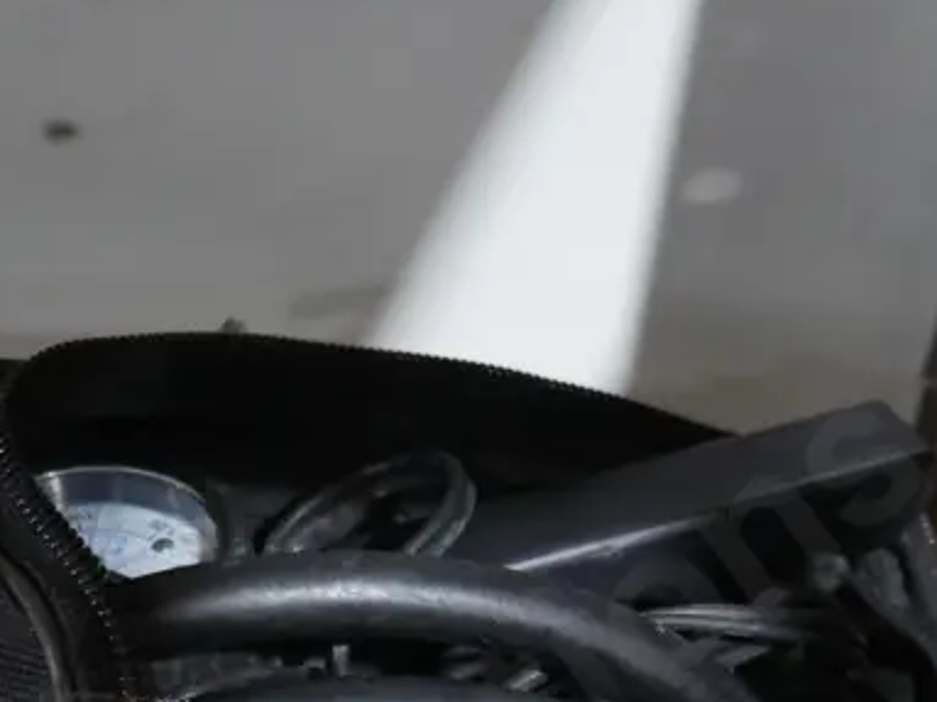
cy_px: 833
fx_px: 2462
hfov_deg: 21.5
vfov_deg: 15.6
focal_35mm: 91
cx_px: 372
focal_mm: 17
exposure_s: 1/60
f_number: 4
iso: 2000
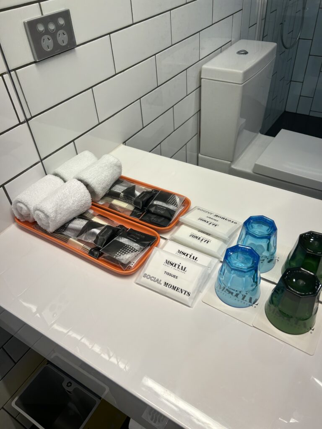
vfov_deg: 67.3
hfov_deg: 53.1
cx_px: 161
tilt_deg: -42.2
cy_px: 214
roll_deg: +1.2
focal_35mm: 26
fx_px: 322
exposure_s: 1/152
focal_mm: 5.7
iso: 40
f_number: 1.5
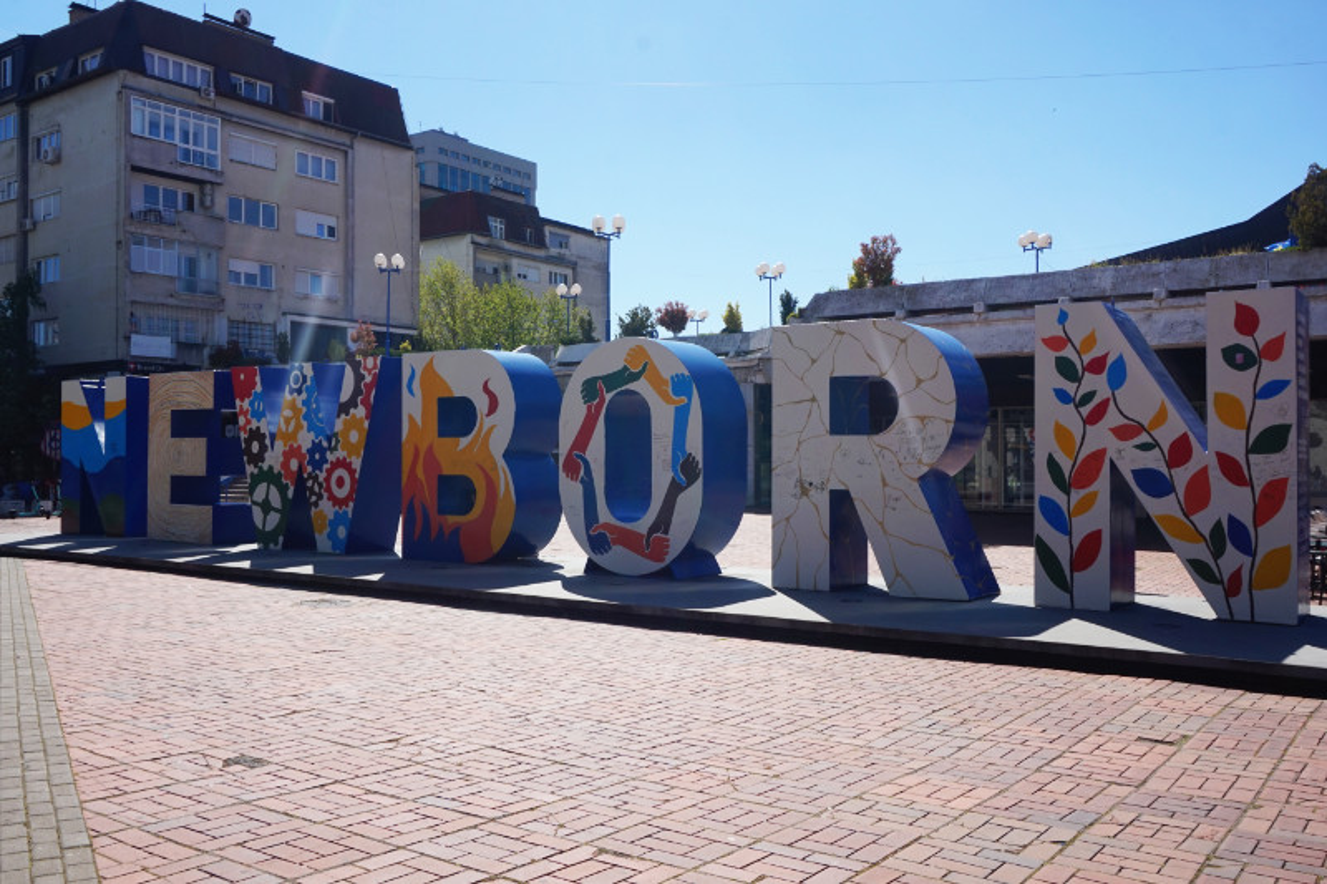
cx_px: 664
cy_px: 442
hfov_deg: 61.9
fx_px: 1106
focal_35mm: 30
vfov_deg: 43.6
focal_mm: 20
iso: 100
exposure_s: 1/125
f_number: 14
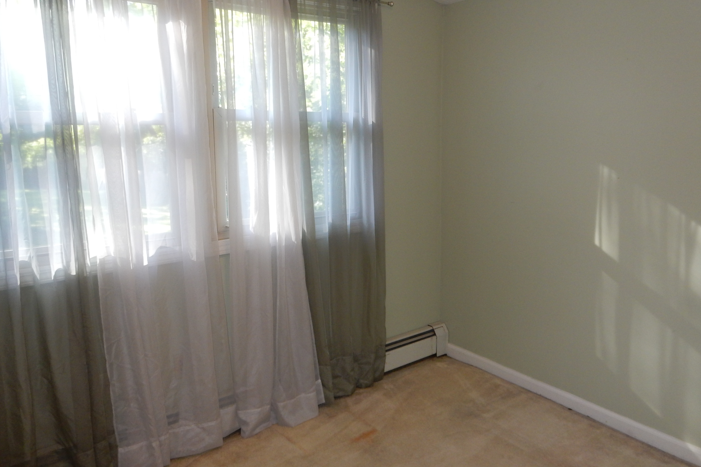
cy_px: 199
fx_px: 526
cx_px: 363
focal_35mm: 27
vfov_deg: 47.8
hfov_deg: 67.4
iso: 200
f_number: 3.7
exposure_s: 1/30
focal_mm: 4.5
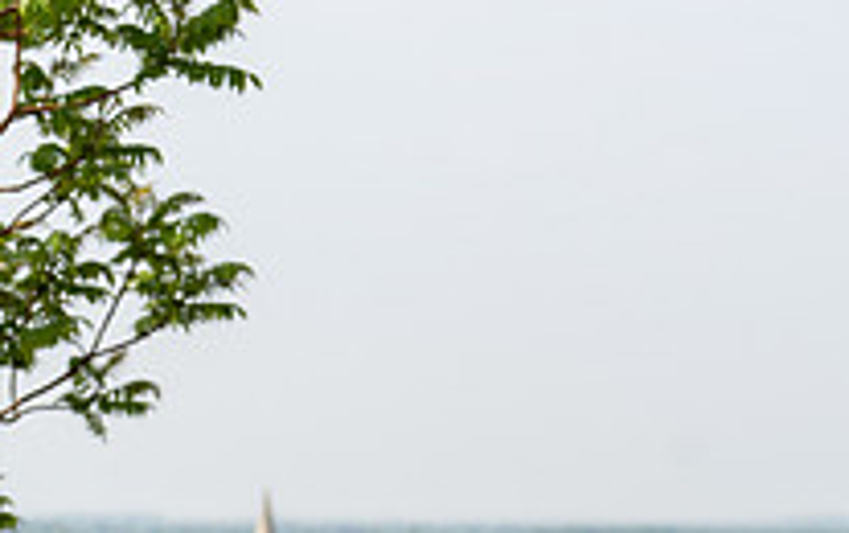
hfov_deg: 11.1
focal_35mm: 188
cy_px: 750
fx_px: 4356
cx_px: 504
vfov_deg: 6.9
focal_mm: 85
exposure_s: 1/1000
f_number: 4
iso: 200
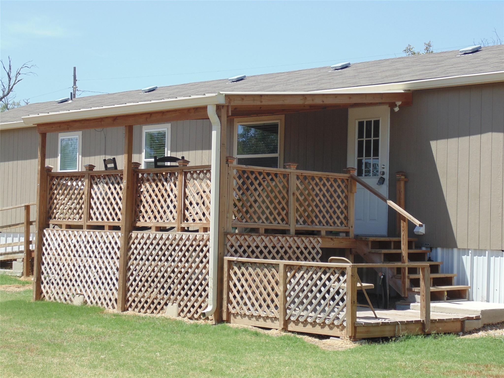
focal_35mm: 79
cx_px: 252
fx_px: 1150
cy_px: 189
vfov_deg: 18.7
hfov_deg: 24.7
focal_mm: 14.1
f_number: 4.3
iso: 80
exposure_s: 1/400
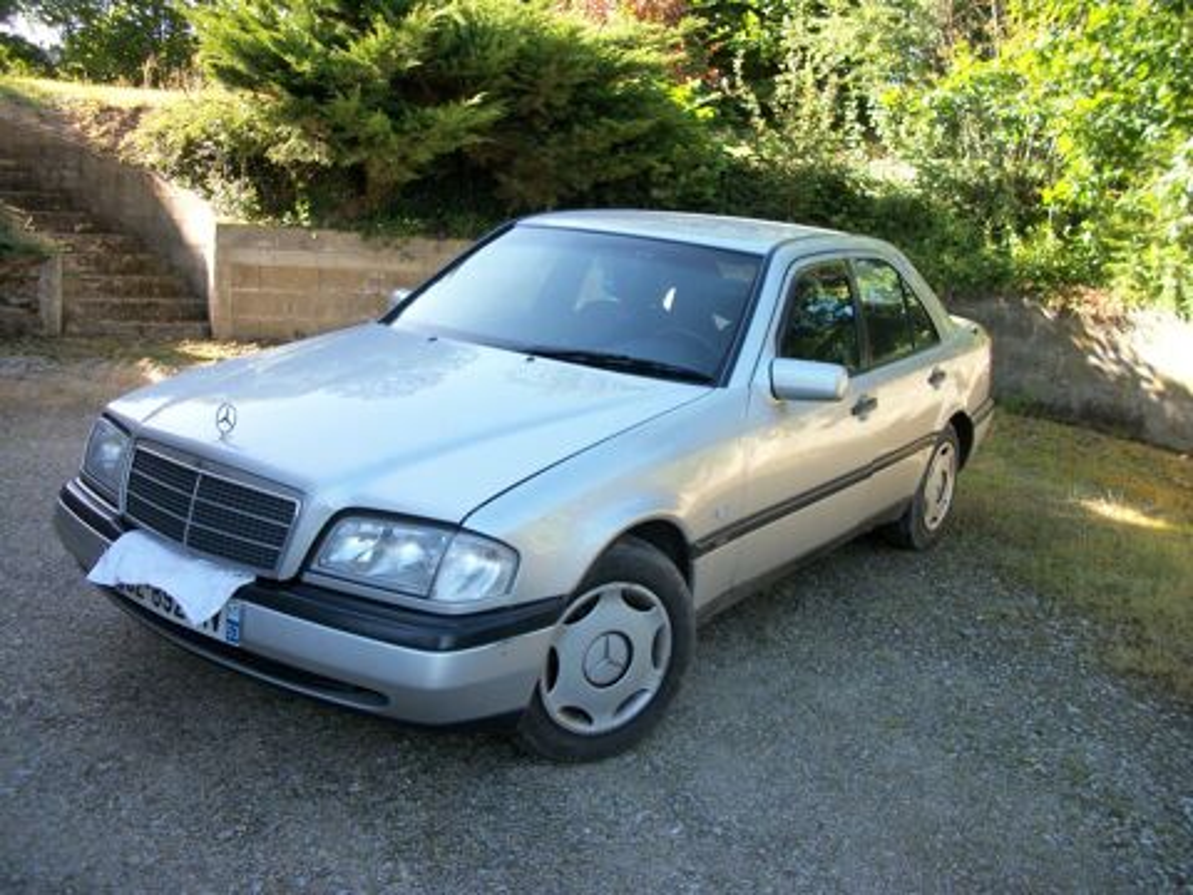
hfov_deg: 56.8
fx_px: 1103
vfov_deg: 44.2
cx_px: 596
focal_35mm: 32
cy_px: 448
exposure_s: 1/125
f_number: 2.9
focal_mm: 5.7
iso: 80
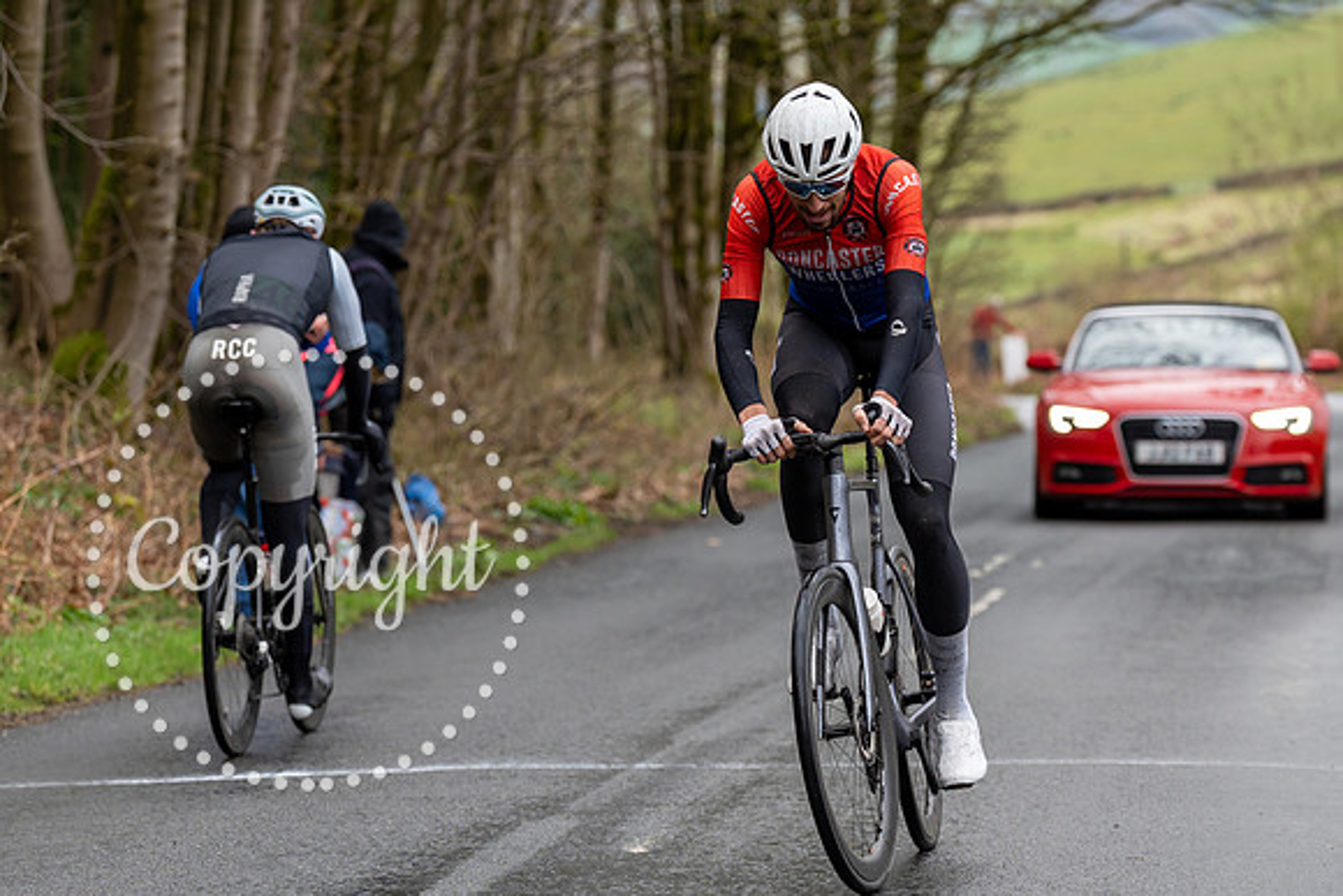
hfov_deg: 12.6
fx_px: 6091
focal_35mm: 163
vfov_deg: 8.4
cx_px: 961
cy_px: 255
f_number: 3.5
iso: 500
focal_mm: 114
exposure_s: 1/1000
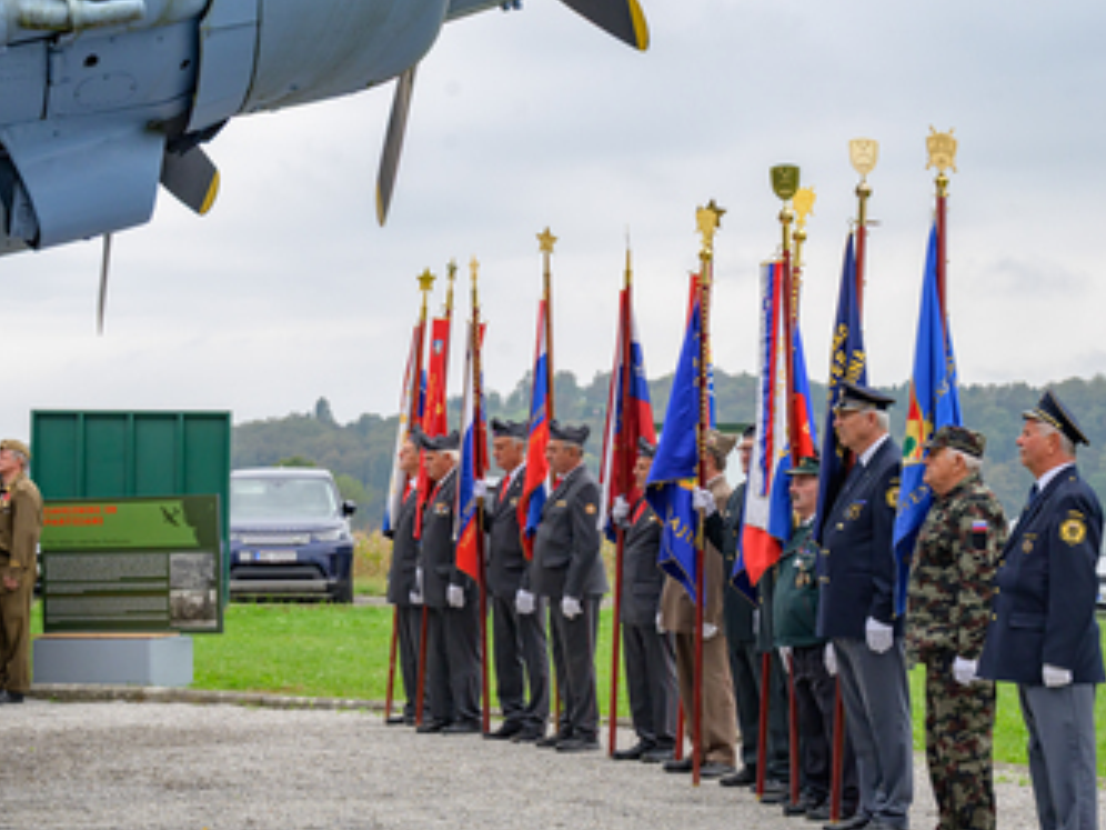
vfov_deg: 16.2
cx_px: 543
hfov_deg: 21.5
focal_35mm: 91
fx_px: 2907
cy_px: 418
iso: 800
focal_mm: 70
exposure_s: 1/1000
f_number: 7.1
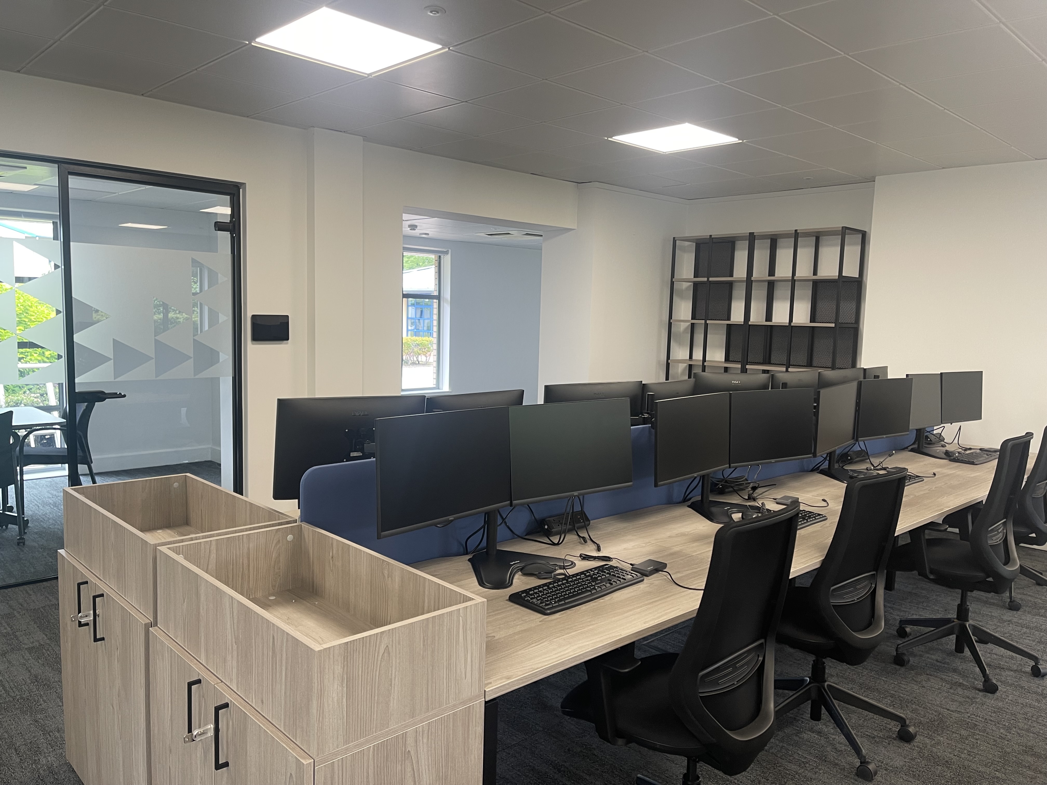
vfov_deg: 54.9
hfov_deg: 69.4
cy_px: 392
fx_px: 756
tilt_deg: -6.5
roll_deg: -1.2
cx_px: 524
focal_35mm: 25
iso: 64
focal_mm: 5.1
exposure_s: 1/50
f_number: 1.6
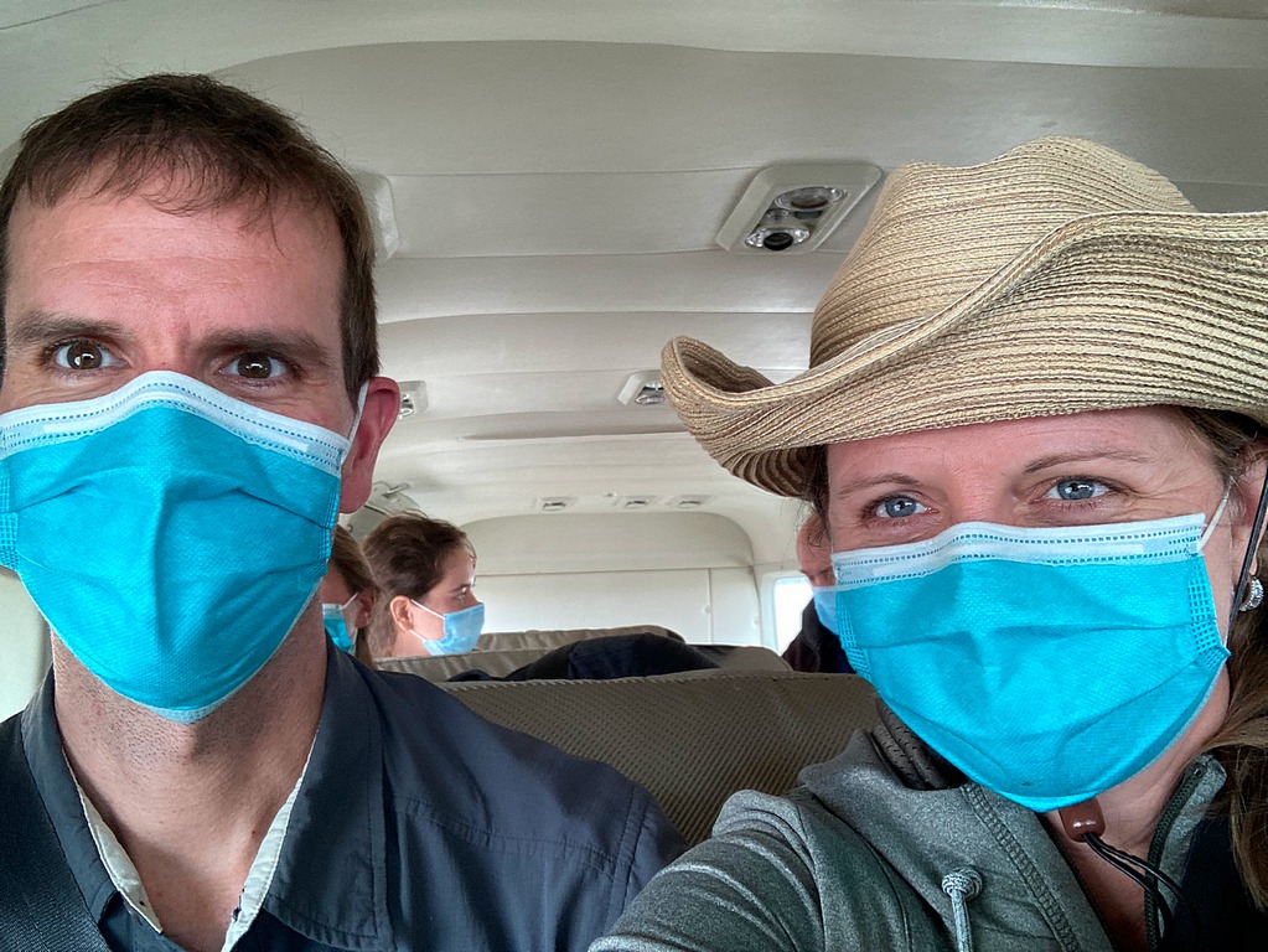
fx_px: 1173
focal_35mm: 32
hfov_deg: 56.8
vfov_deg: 44.2
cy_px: 476
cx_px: 634
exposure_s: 1/73
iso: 80
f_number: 2.2
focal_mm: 2.87
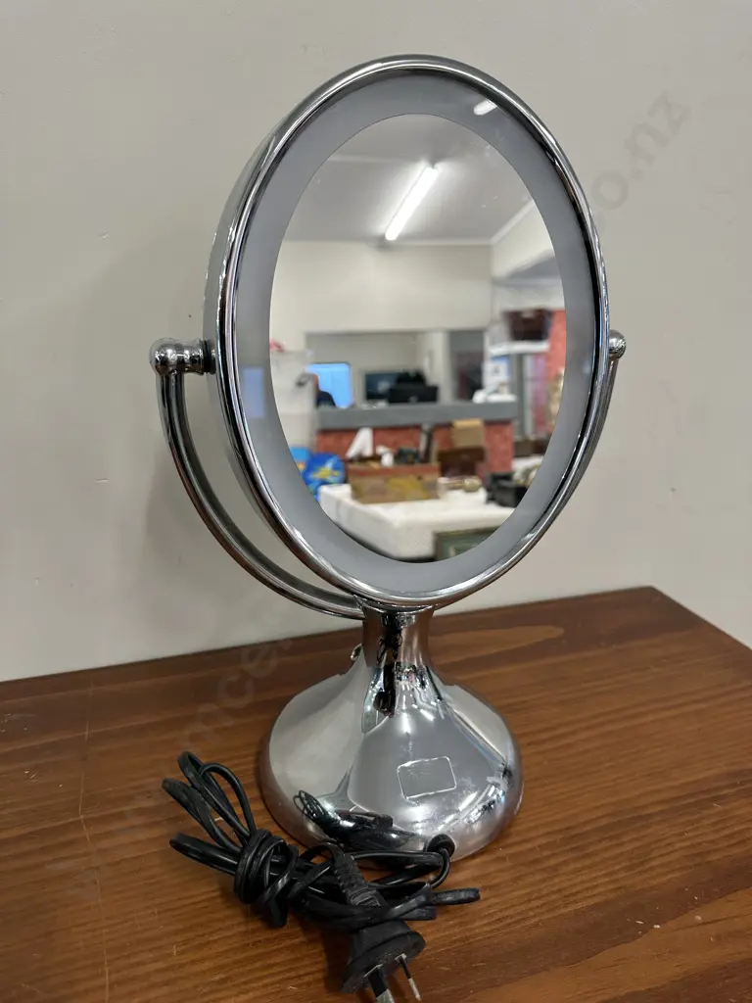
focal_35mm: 24
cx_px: 376
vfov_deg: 71.6
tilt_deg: -19.7
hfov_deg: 56.8
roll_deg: -1.1
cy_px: 502
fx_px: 695
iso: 125
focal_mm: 6.86
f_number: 1.78
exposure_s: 1/100
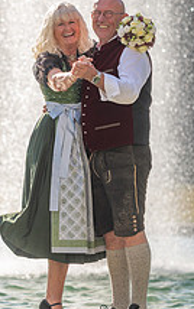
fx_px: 3261
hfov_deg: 3.4
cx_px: 96
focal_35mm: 386
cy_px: 143
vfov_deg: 5.4
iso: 100
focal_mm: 140
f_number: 2.8
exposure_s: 1/2000
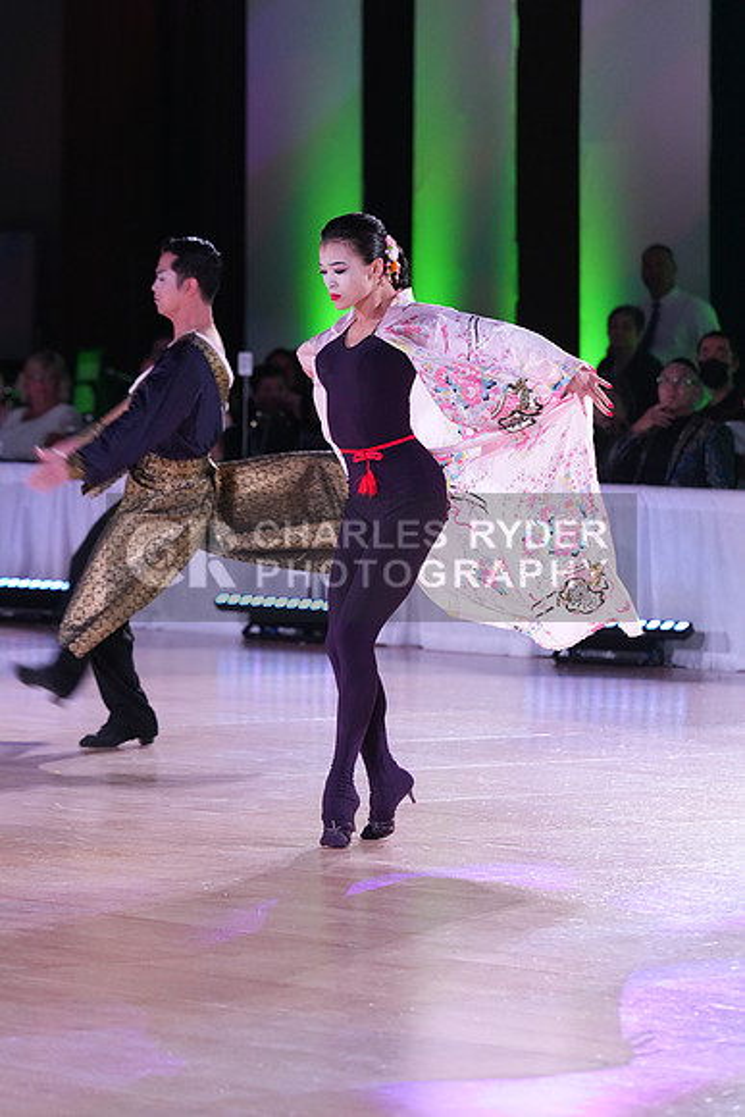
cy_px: 558
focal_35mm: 192
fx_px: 5956
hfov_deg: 7.2
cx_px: 372
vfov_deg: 10.7
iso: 3200
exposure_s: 1/250
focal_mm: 192
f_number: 5
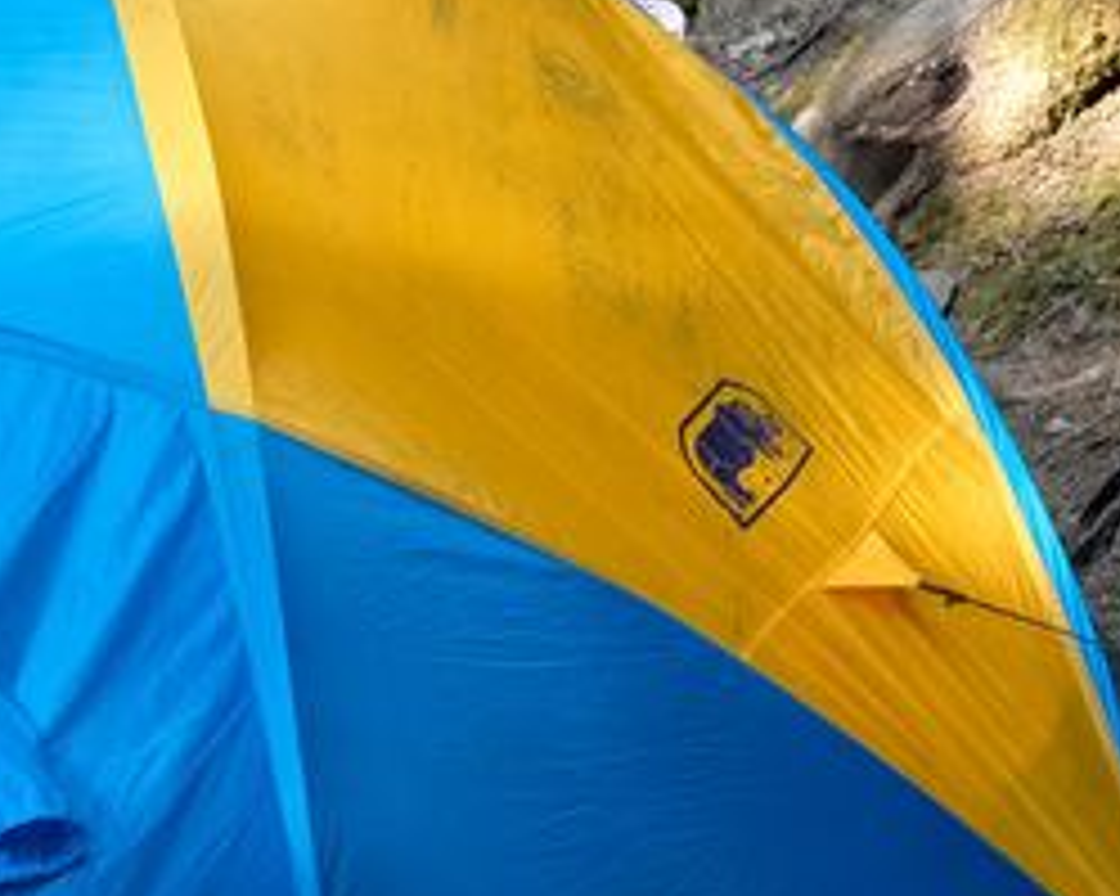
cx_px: 306
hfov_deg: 14.5
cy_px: 187
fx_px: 4374
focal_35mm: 132
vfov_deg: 11.6
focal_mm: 23
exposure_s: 1/1600
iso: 2000
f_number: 2.8
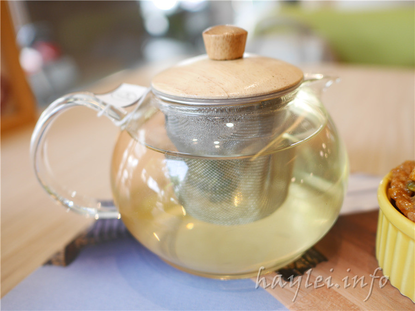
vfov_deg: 46.8
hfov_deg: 60.0
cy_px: 156
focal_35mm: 30
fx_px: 360
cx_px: 208
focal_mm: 15
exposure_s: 1/80
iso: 200
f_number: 1.7
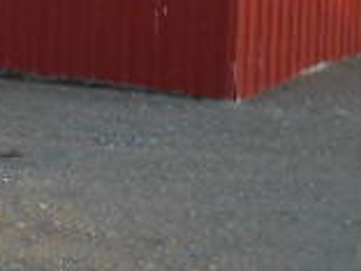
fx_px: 1116
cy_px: -76
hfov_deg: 16.5
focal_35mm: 107
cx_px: -201
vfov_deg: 13.4
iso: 80
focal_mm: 4.6
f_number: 3.2
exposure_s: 1/160
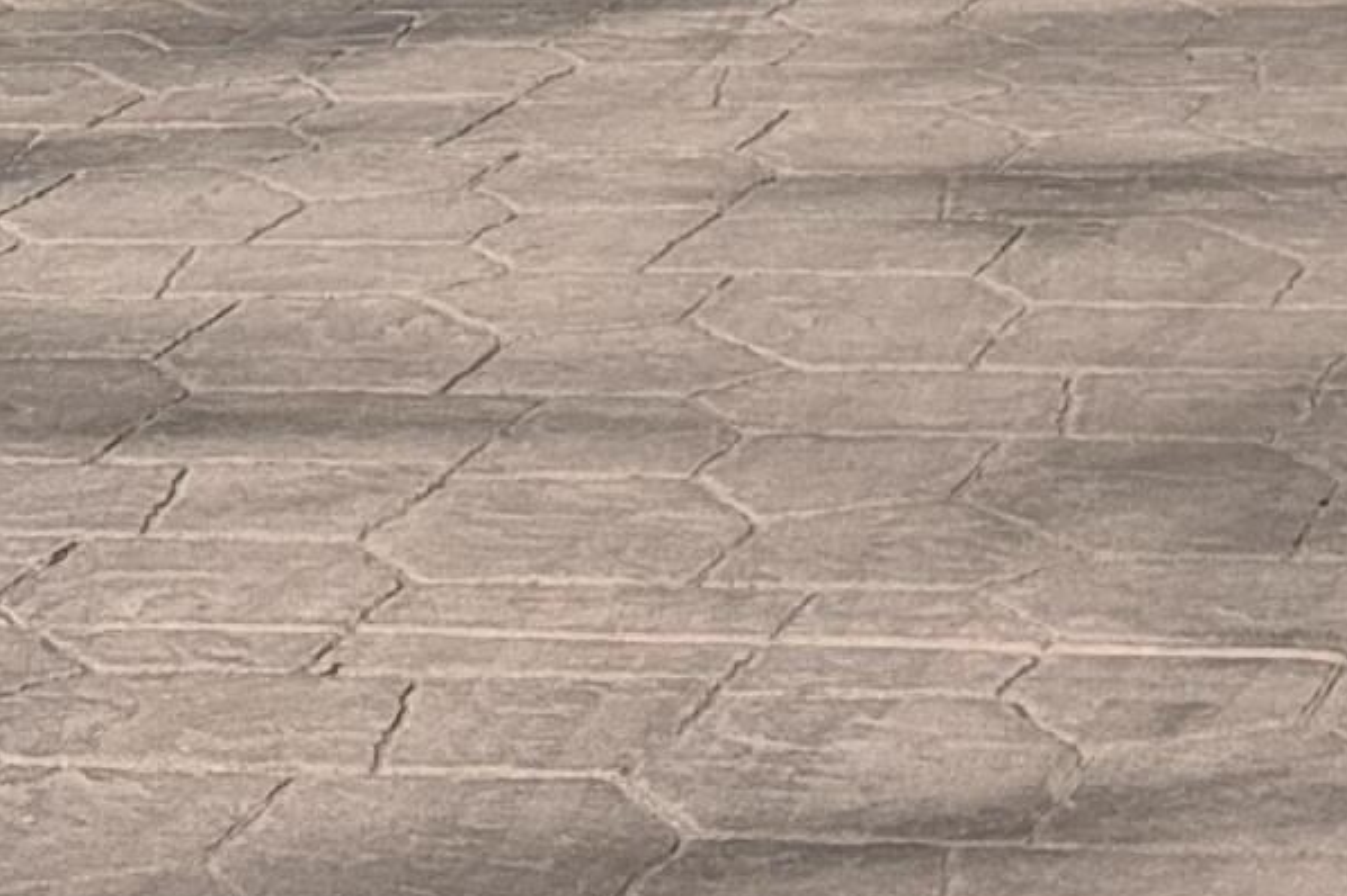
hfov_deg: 11.3
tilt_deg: -0.3
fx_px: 6768
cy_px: -781
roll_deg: +1.6
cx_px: 1216
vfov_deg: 7.3
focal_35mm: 181
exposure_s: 1/6329
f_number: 1.6
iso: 40
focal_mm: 5.96
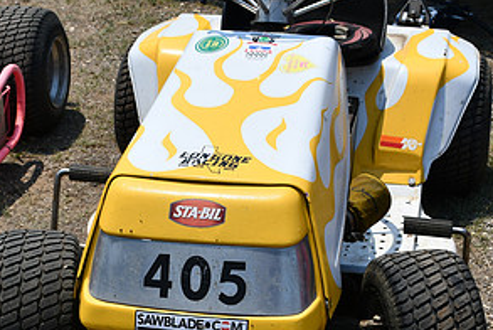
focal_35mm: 91
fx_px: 1247
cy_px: 173
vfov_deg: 15.1
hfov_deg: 22.3
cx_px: 274
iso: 100
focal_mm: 31
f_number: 10
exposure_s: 1/400
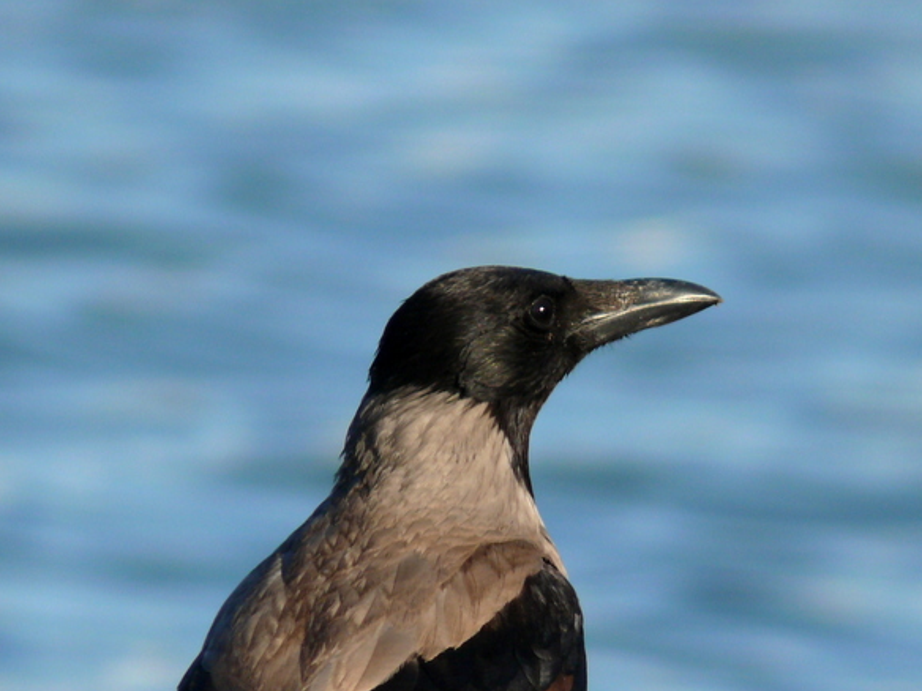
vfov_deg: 2.0
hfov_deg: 2.7
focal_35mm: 737
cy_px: 592
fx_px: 19630
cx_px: 557
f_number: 3.7
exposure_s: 1/500
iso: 100
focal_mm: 88.8
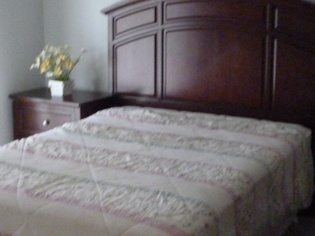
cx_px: 159
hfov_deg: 30.3
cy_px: 78
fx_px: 582
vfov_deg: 22.8
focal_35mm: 64
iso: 800
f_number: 3.1
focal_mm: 5
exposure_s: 1/30
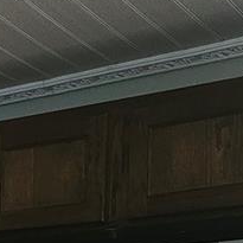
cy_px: 486
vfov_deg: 12.8
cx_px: -107
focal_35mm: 119
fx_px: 945
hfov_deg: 13.9
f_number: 1.7
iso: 125
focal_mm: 6.3
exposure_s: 1/20
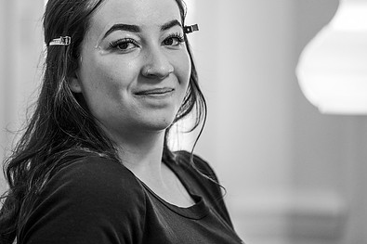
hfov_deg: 7.0
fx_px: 2996
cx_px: 151
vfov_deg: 4.7
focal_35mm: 294
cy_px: 99
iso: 640
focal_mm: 200
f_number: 2.8
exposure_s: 1/200
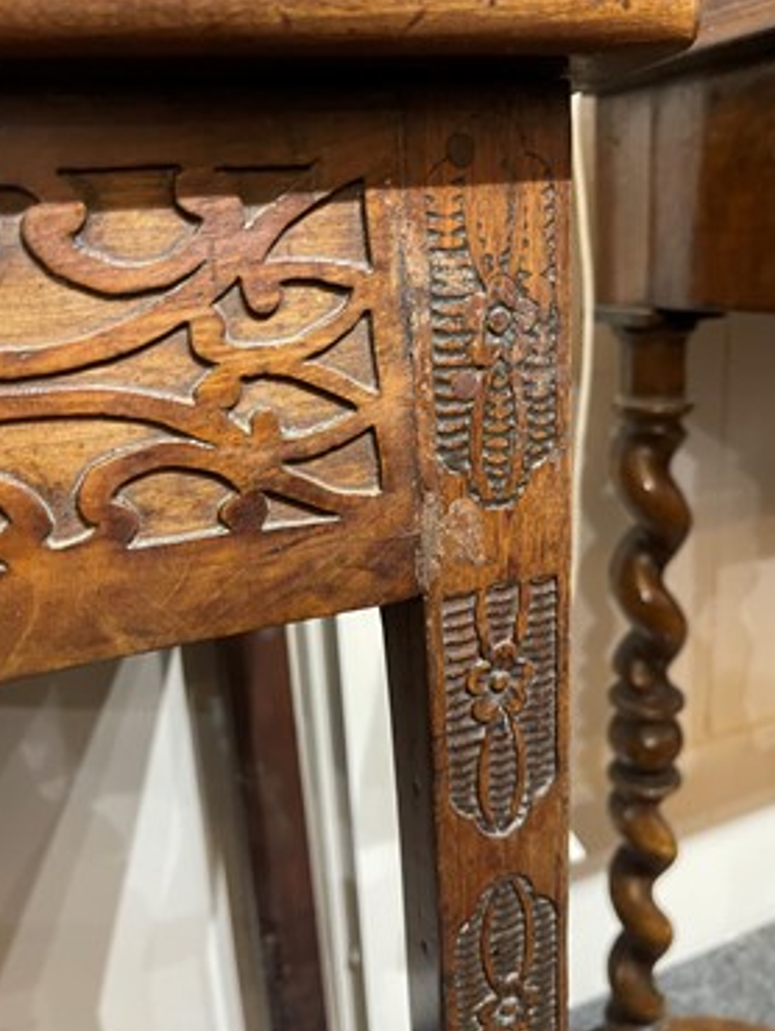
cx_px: 376
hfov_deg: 51.4
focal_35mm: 27
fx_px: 805
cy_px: 493
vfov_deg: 65.3
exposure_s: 1/33
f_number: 1.6
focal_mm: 5.1
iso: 500
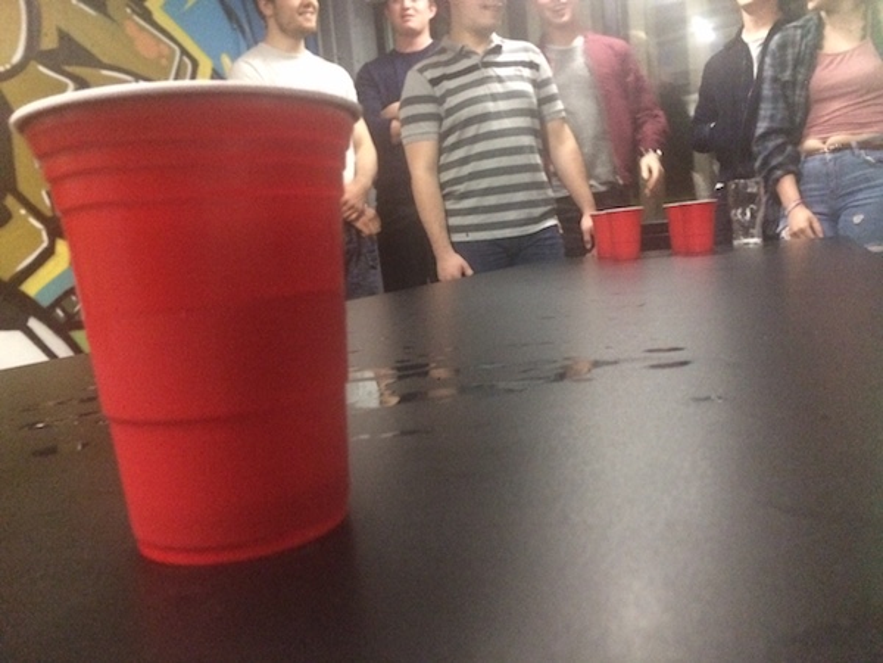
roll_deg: +5.9
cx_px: 442
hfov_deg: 61.7
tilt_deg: -6.1
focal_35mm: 29
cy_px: 332
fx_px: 740
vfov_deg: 48.2
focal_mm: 4.15
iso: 1600
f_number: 2.2
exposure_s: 1/15
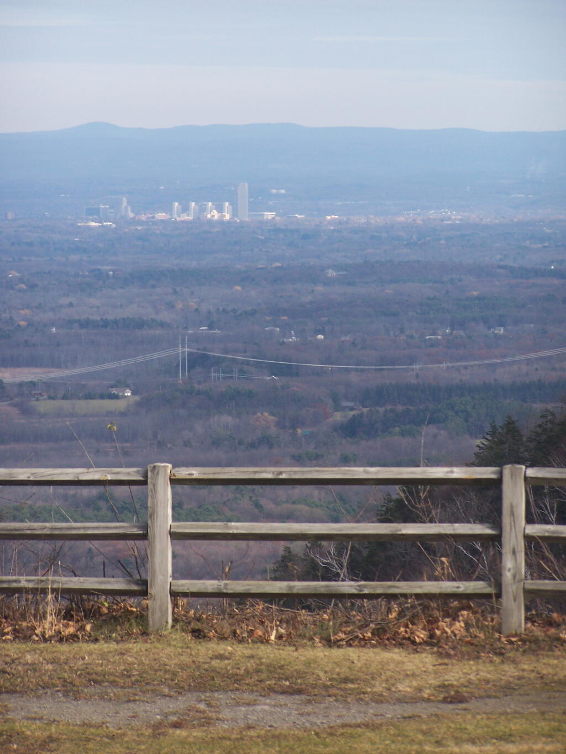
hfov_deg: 6.8
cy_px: 377
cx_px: 283
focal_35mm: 218
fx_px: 4752
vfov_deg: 9.1
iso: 100
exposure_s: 1/800
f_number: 3.2
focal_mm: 36.2
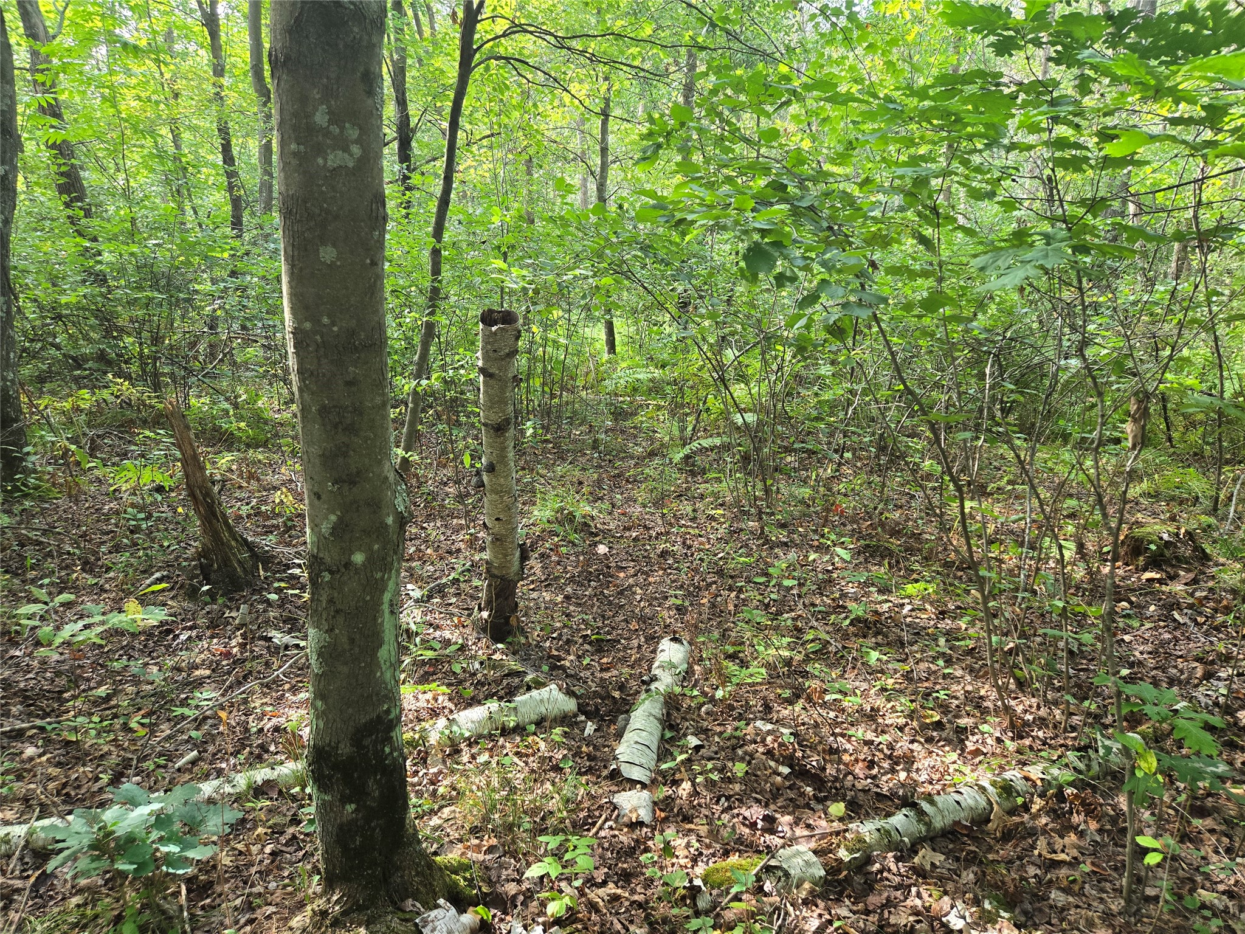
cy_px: 467
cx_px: 622
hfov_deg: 73.9
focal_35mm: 23
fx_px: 827
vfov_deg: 58.9
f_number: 1.8
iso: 160
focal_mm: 5.4
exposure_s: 1/180
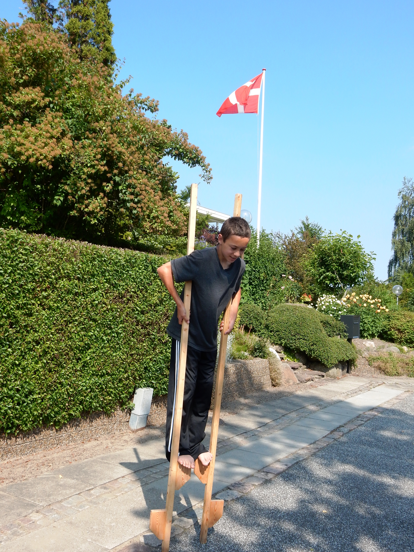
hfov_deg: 39.7
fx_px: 574
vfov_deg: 51.4
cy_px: 276
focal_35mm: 36
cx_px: 207
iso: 125
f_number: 4
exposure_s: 1/640
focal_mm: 6.4
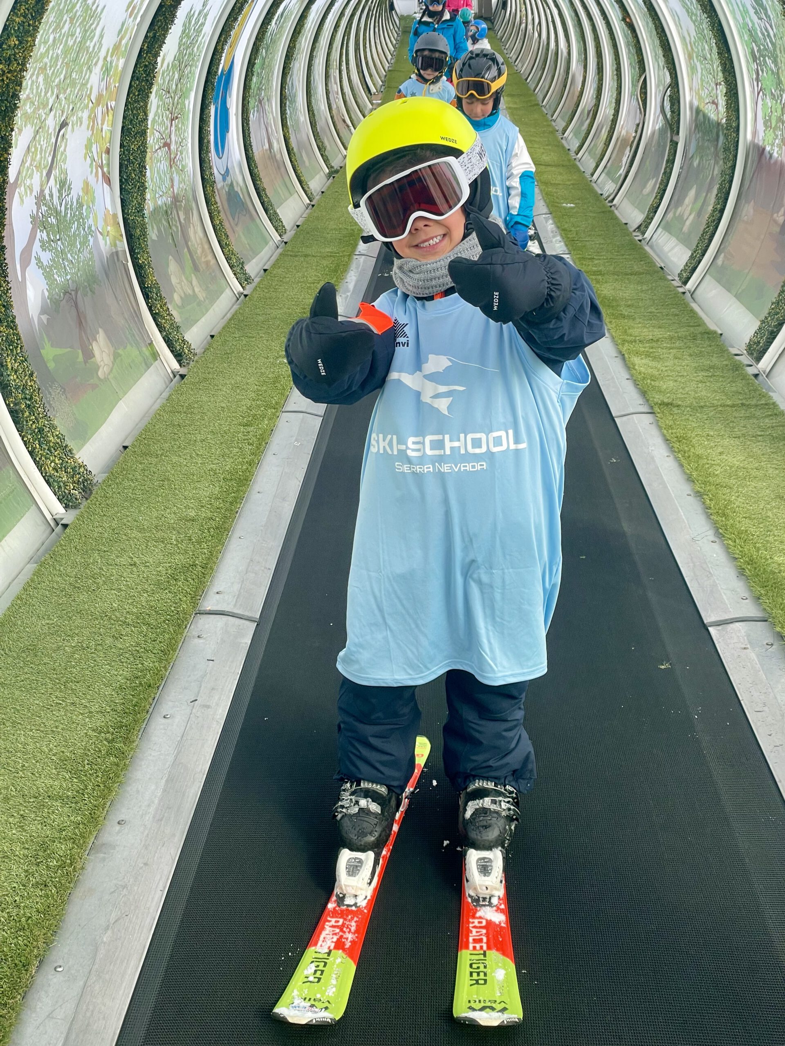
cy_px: 523
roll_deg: +0.7
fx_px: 1572
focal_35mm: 52
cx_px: 392
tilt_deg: -19.7
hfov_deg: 28.0
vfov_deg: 36.8
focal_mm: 6
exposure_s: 1/375
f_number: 2
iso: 25
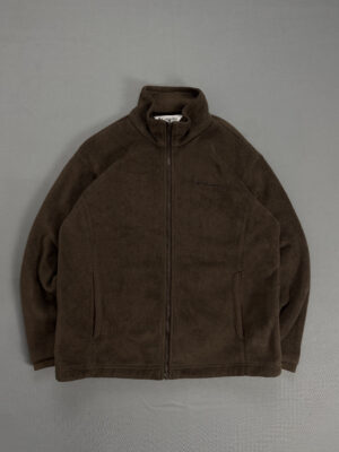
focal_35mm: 24
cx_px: 170
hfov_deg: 56.8
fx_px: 313
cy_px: 226
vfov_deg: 71.6
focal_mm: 6.76
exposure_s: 1/60
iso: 200
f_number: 1.78
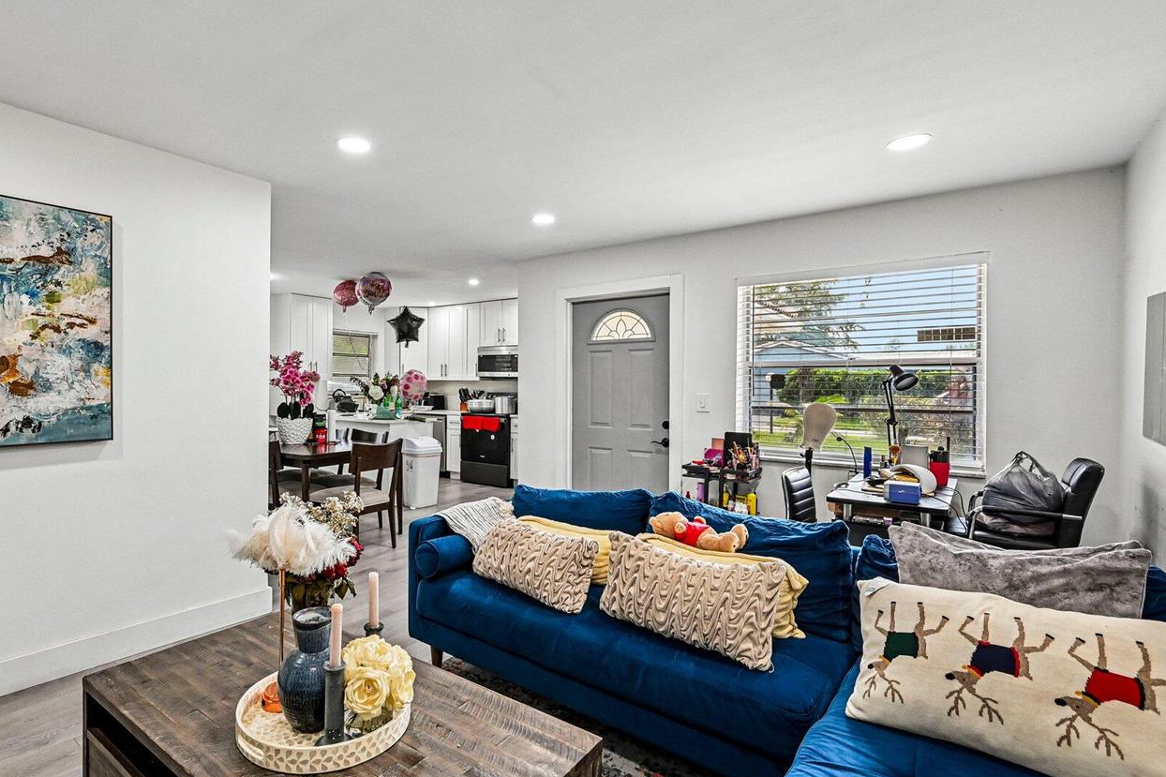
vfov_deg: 67.4
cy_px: 396
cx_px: 478
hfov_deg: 89.1
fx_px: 583
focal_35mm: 18
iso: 2500
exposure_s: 1/500
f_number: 8
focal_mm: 14
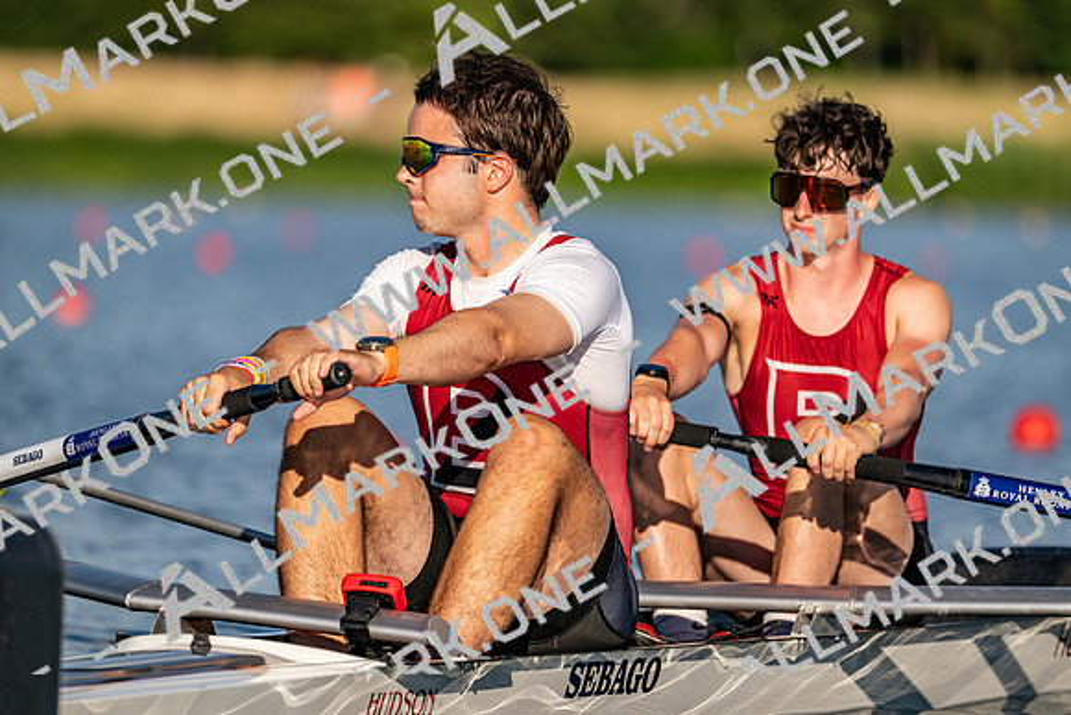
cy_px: 358
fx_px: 11902
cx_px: 536
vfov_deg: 3.4
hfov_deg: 5.2
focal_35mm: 400
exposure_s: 1/2500
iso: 180
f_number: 4.5
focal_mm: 400
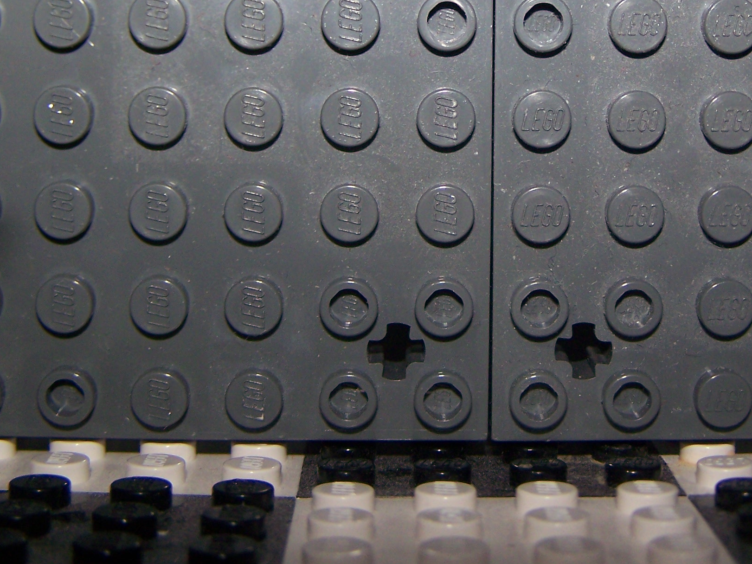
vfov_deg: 20.1
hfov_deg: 26.9
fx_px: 1564
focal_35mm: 72
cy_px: 72
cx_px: 492
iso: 80
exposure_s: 1/60
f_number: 2.8
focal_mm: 6.3
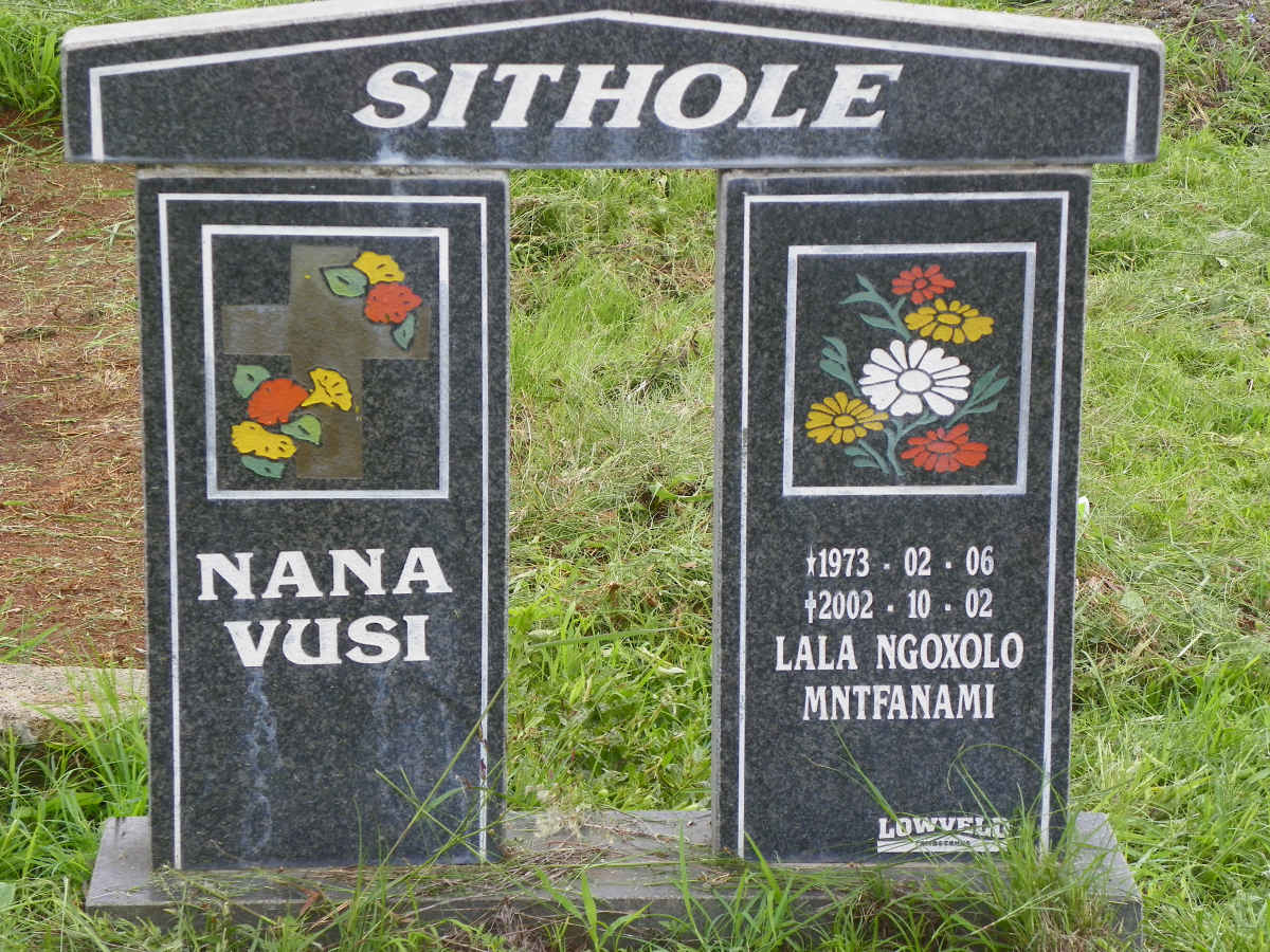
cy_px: 476
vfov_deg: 13.7
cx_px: 635
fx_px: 3962
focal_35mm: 108
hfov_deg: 18.2
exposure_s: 1/100
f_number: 4
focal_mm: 19.2
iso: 64
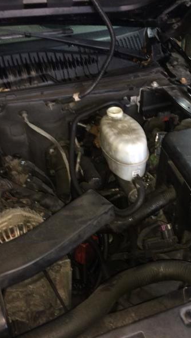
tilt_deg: -33.0
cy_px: 167
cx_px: 119
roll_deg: +0.3
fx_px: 387
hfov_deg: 27.6
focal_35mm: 43
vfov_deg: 47.3
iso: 125
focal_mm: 4.15
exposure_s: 1/16
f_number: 2.2
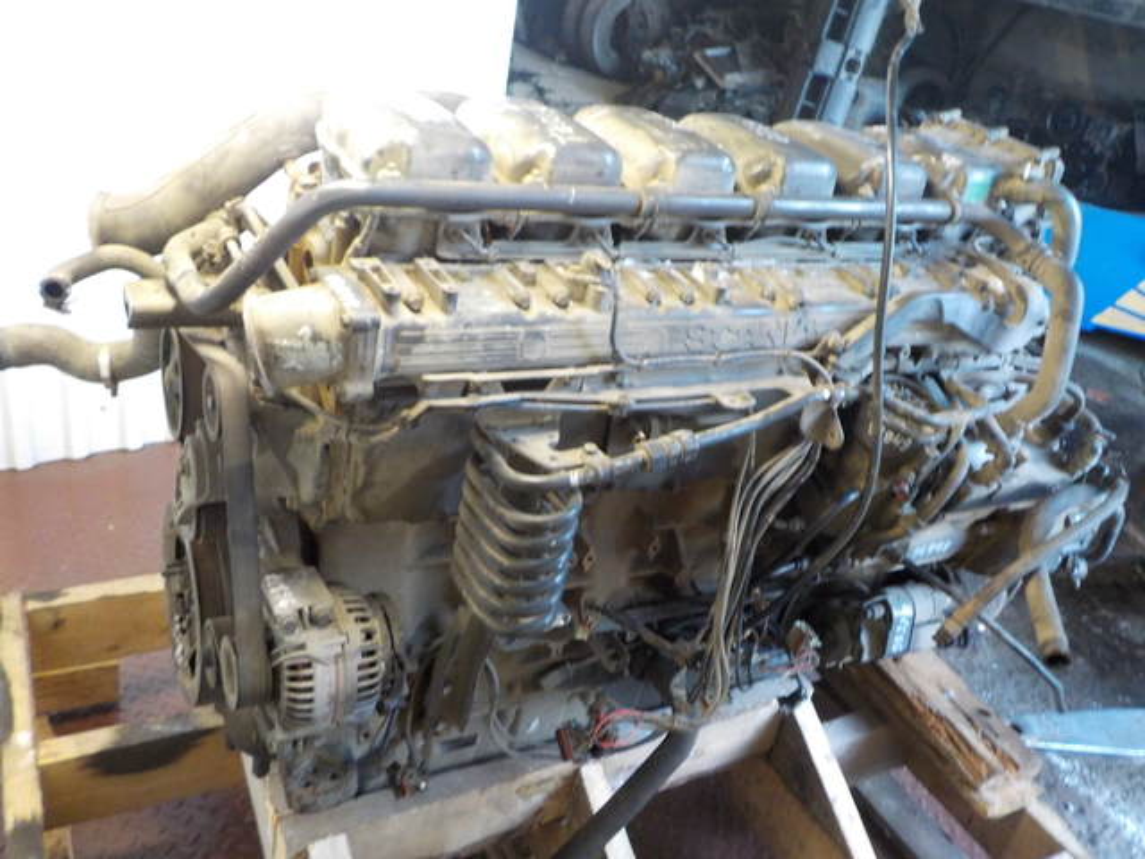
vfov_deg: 46.8
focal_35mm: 30
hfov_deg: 60.0
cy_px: 430
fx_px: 992
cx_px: 572
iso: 400
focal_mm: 4.1
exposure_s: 1/20
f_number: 3.3
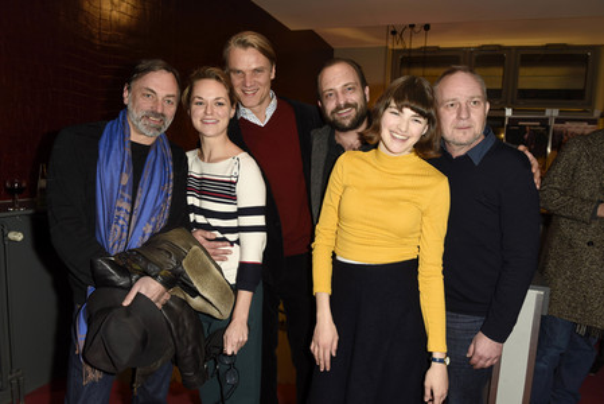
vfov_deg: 49.6
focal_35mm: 26
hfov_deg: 69.4
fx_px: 436
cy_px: 202
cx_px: 302
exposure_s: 1/80
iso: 1000
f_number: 6.3
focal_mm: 26
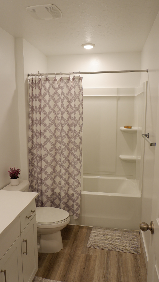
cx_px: 81
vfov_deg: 71.9
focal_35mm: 26
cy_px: 139
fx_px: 195
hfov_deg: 44.4
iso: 400
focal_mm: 16
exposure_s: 1/56
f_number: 4
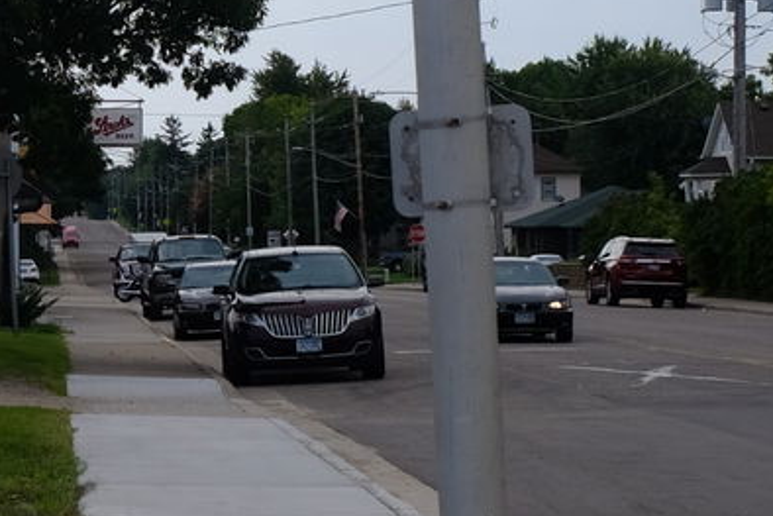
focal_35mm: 156
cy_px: 20
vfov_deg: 8.8
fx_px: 3351
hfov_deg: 12.9
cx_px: -100
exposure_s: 1/1100
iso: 200
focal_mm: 21.4
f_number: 5.6
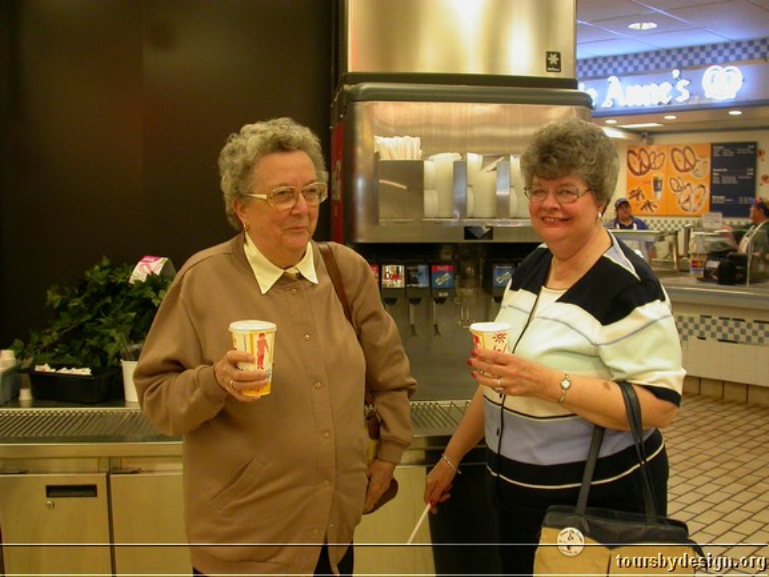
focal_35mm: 38
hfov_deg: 49.0
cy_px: 288
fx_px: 844
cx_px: 384
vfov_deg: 37.7
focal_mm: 7.85
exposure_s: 1/56.9
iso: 200
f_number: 3.3
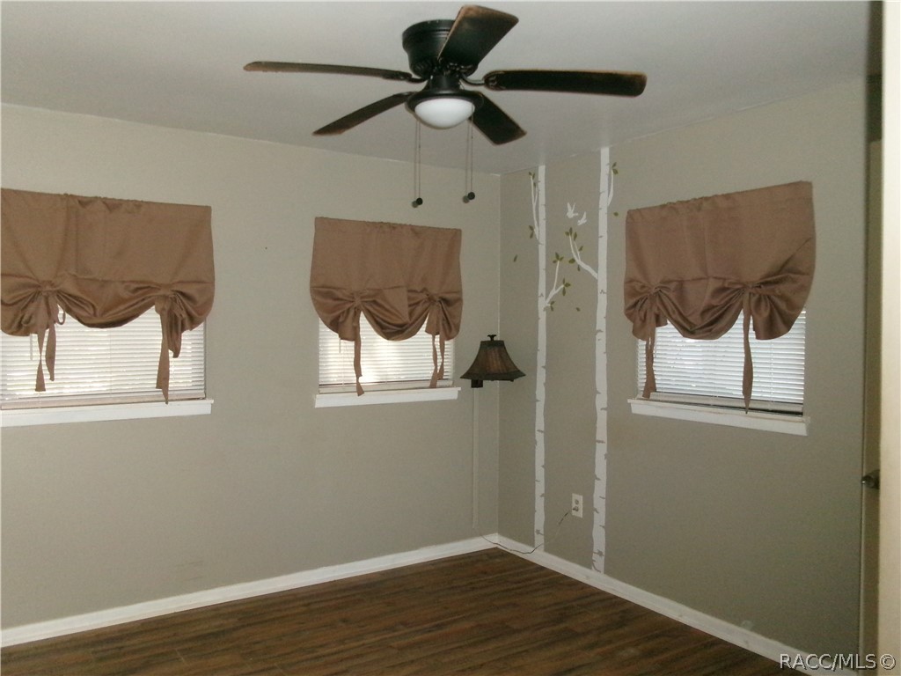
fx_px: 729
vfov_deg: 49.7
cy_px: 338
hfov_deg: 63.4
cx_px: 450
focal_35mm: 28
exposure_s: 1/34
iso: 800
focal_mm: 5.1
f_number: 3.9
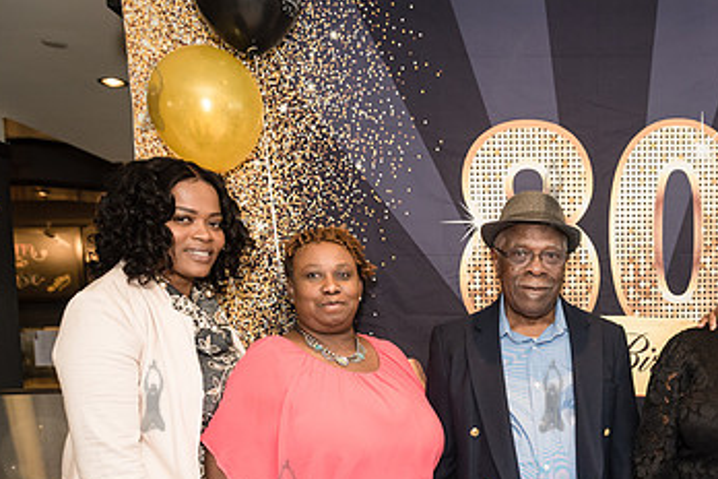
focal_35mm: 40
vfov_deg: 32.3
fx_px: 798
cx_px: 551
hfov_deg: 46.5
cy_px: 395
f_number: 3.5
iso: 1250
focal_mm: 24
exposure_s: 1/320
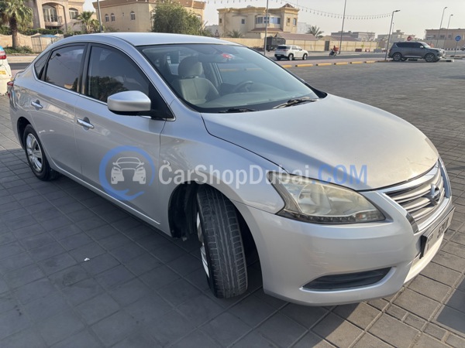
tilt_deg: -19.1
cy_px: 174
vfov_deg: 53.1
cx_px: 232
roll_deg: -0.4
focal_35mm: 26
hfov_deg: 67.3
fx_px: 349
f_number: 1.6
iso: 50
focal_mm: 5.96
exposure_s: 1/2193
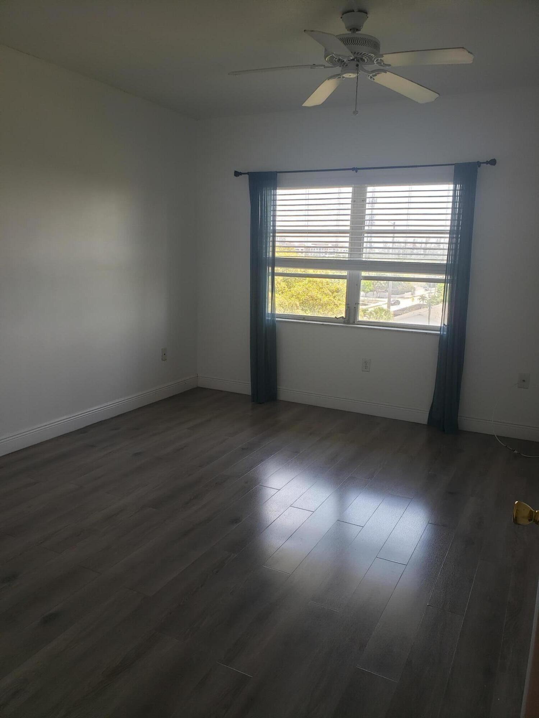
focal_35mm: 26
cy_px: 359
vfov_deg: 67.3
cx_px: 270
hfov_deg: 53.1
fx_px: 540
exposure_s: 1/64
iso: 50
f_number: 2.4
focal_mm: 4.3
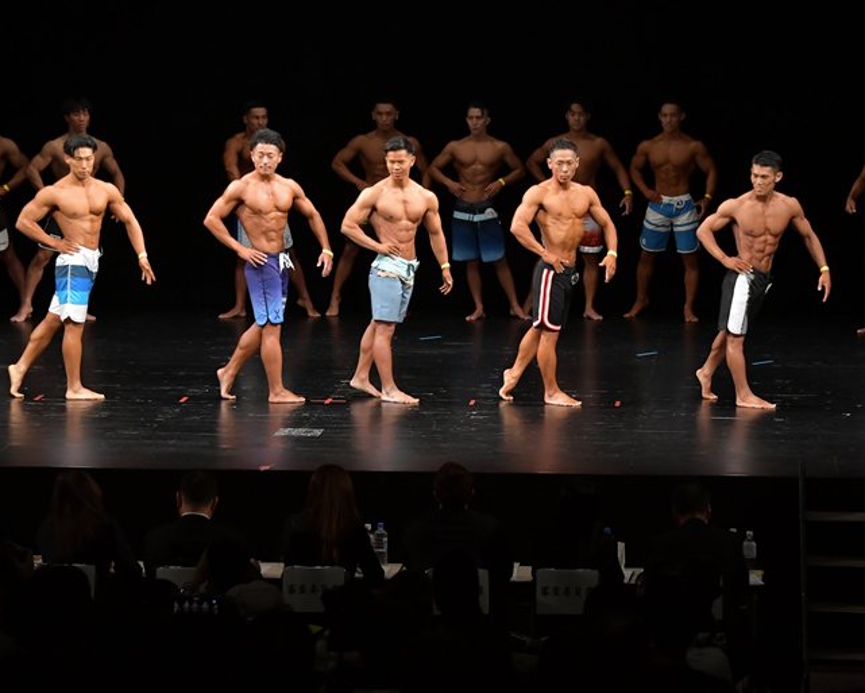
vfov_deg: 10.7
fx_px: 3687
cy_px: 347
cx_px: 435
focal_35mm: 144
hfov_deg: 13.4
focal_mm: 85
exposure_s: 1/400
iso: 3200
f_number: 5.6
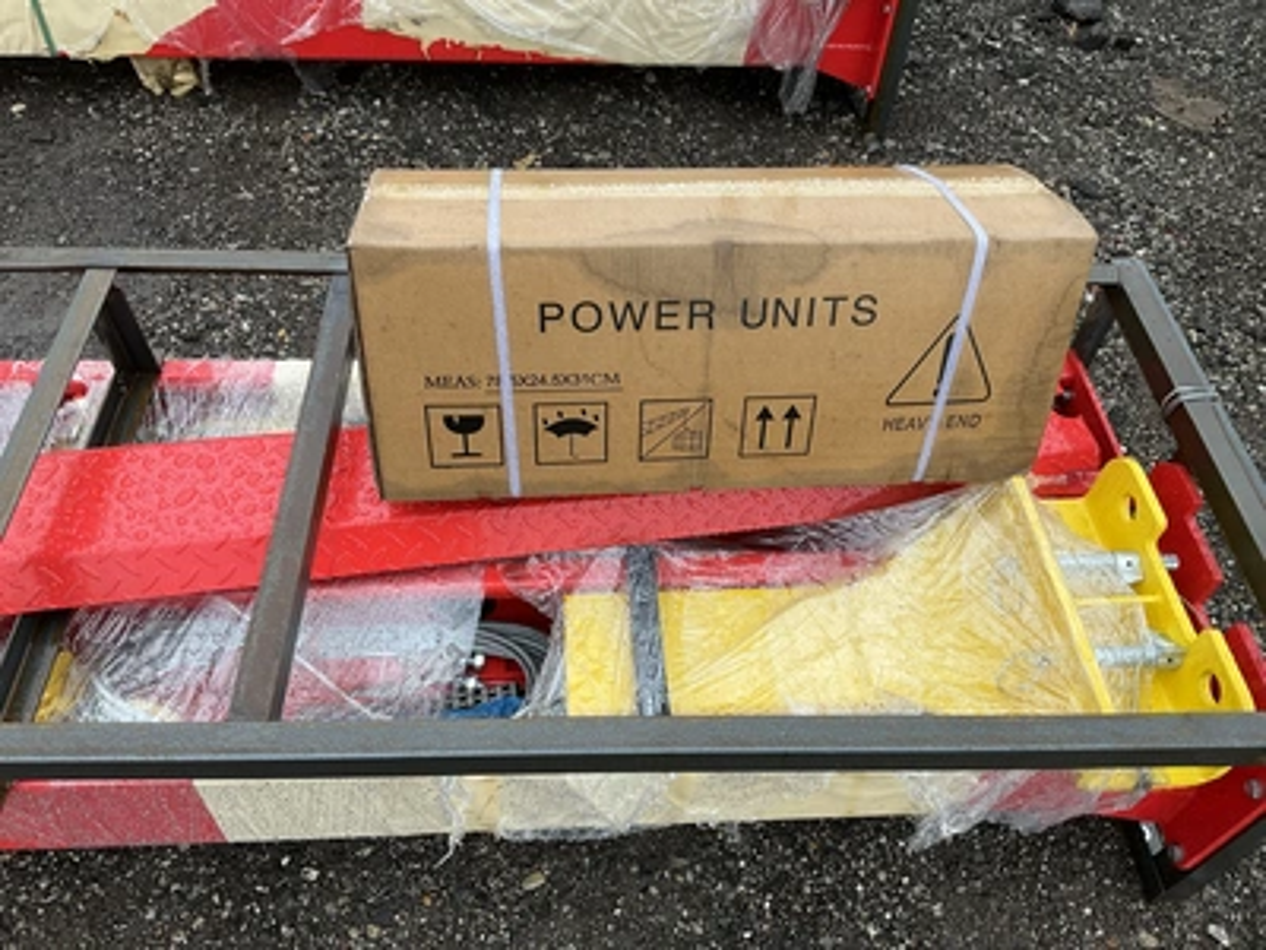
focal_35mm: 29
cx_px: 633
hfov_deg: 61.7
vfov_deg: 48.2
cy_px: 475
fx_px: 1061
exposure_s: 1/141
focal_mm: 3
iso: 20
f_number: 1.8
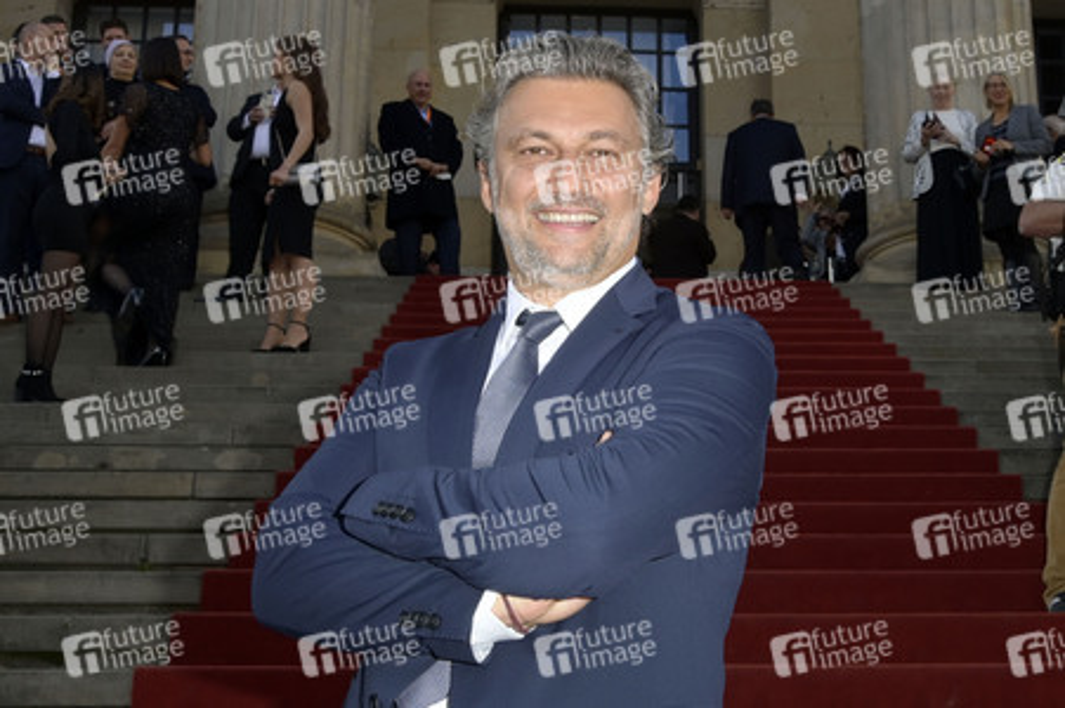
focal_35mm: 32
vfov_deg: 41.1
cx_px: 532
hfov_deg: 58.8
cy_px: 354
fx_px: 946
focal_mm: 32
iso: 400
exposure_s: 1/200
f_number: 11
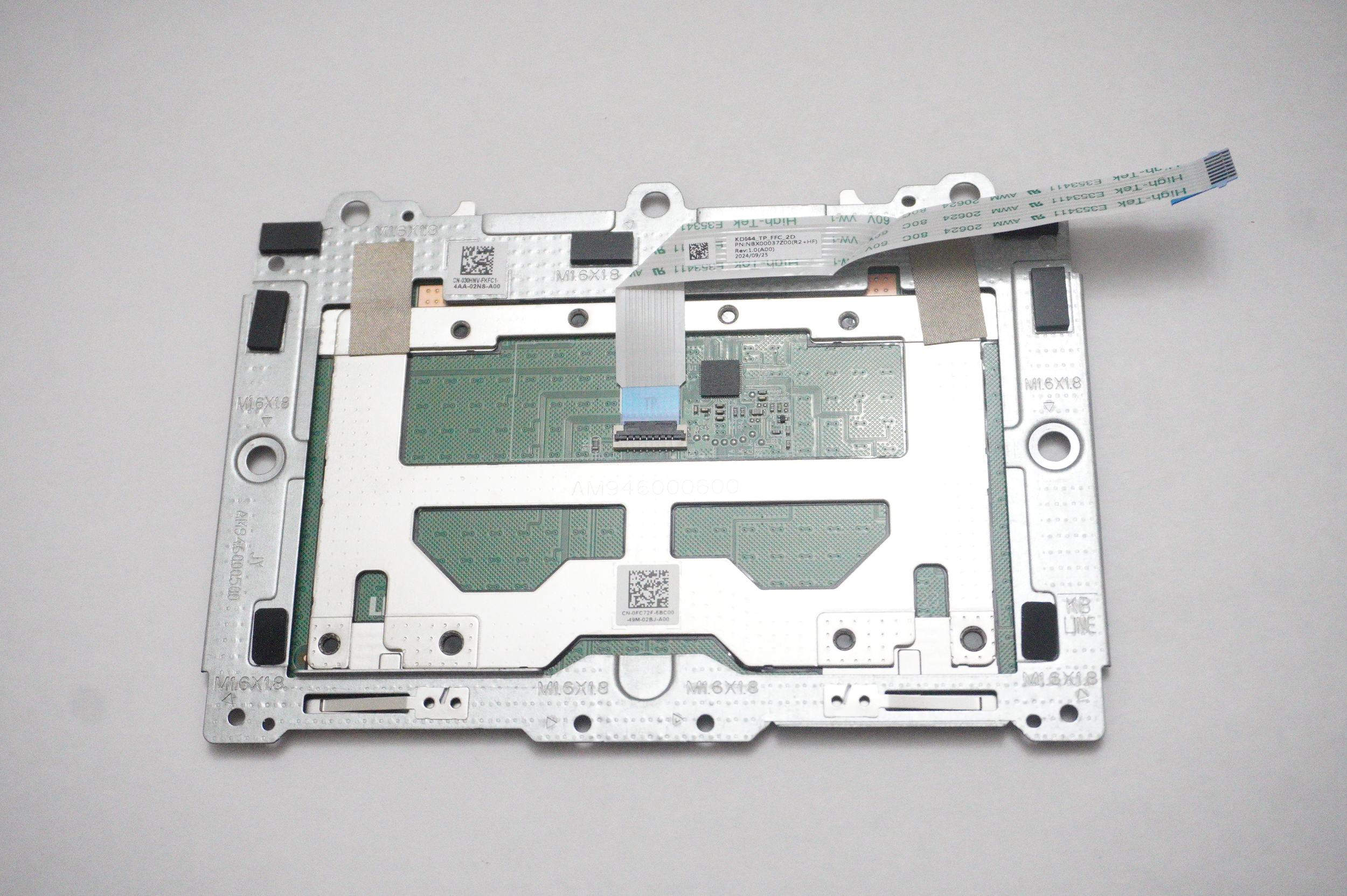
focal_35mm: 45
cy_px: 448
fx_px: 1682
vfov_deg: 29.8
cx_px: 674
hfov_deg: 43.6
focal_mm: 30
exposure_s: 1/200
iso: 10000
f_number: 5.6
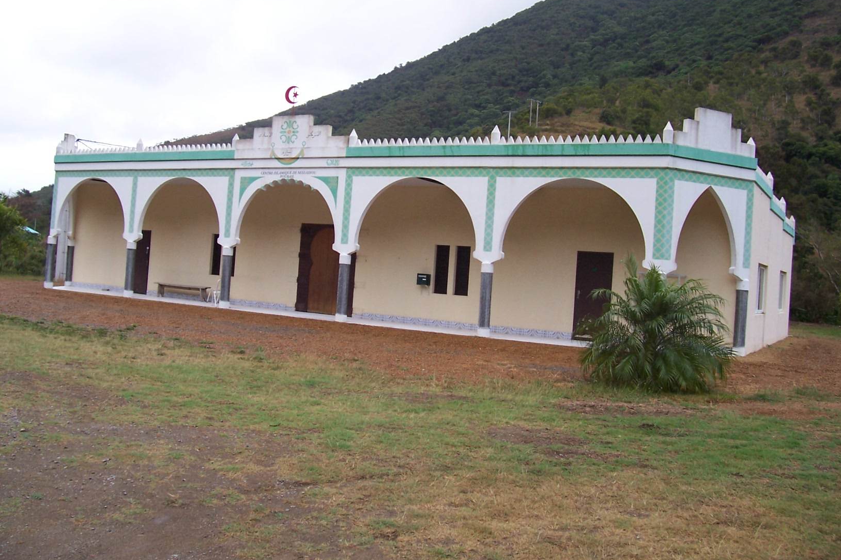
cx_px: 419
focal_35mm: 36
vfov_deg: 36.8
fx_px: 841
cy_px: 247
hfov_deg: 53.1
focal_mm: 5.6
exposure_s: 1/250
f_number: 2.7
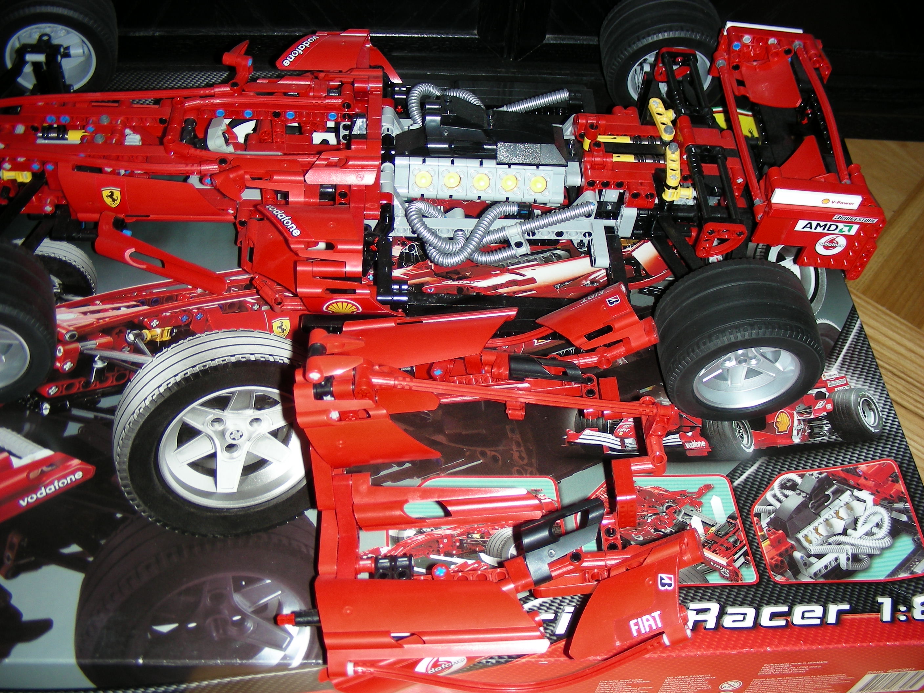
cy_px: 346
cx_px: 462
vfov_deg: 37.7
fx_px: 1014
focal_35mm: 38
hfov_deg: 49.0
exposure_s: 1/60
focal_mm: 6.3
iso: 50
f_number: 3.5
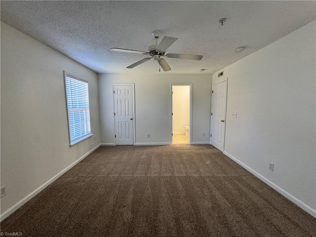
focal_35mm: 14
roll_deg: +0.3
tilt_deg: -6.5
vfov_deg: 85.7
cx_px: 158
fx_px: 128
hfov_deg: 102.1
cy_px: 118
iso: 250
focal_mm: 2.22
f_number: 2.2
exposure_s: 1/120
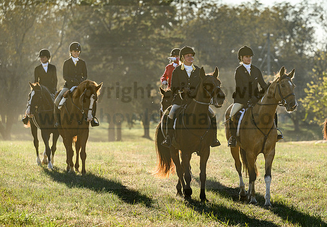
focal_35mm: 226
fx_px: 2079
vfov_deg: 6.3
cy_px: 112
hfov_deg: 9.0
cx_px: 227
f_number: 4
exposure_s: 1/400
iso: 125
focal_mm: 155
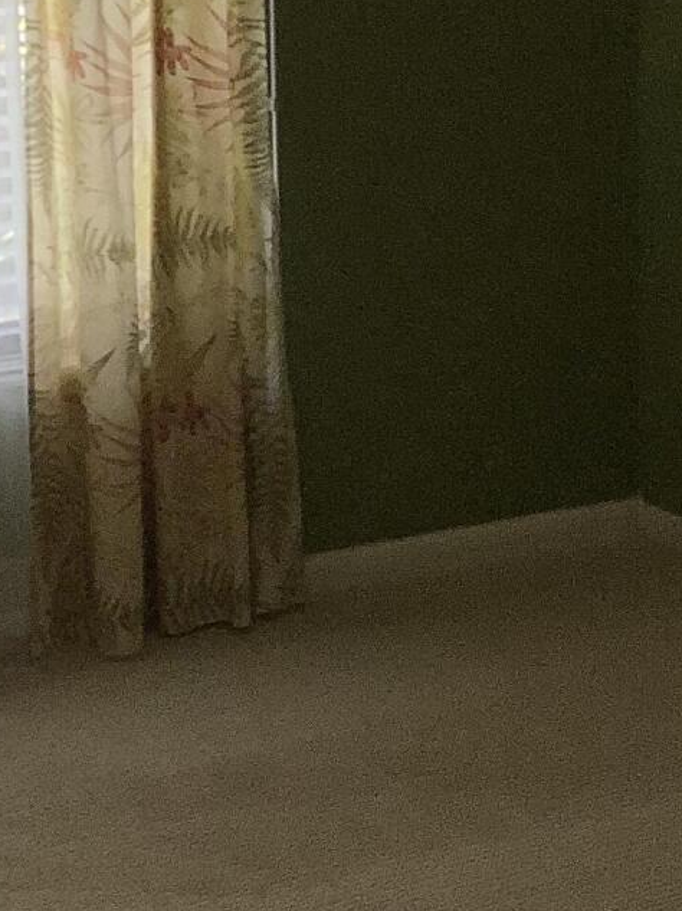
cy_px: 131
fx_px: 2577
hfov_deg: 15.0
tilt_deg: -6.5
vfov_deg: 19.7
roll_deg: -0.5
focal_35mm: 98
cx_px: 463
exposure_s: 1/120
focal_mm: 3.3
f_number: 2.4
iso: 40
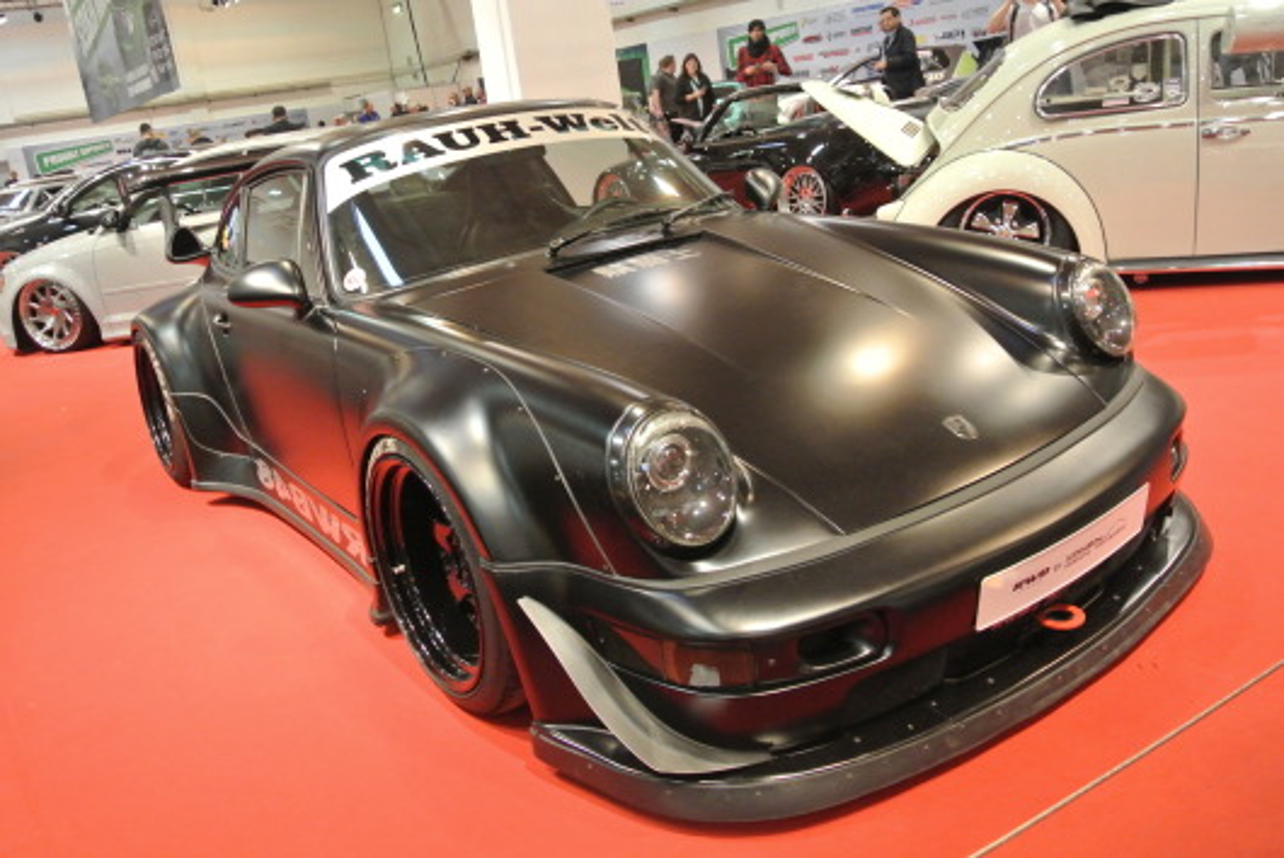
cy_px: 429
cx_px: 642
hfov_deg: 63.6
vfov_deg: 45.0
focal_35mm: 29
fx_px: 1035
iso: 1600
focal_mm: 11
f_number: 3.5
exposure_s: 1/80
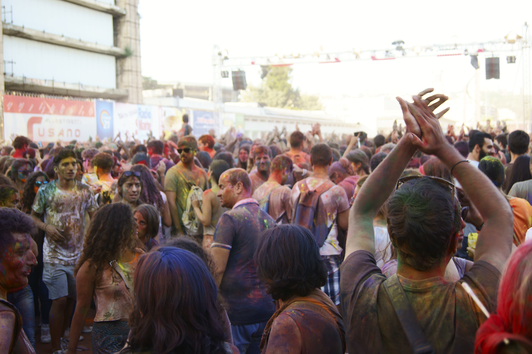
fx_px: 665
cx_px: 266
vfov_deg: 29.8
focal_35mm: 45
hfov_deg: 43.6
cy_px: 177
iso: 100
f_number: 5
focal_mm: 30
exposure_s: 1/100
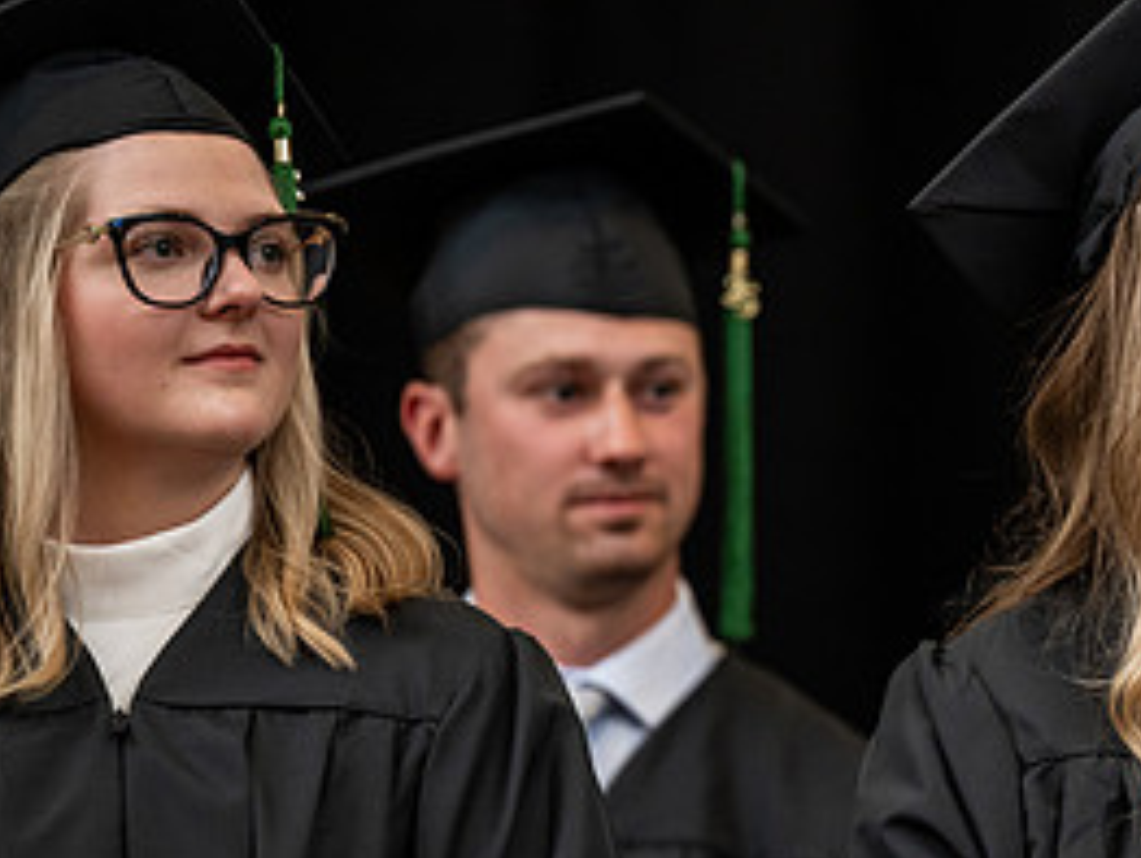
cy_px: 608
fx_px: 13329
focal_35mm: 404
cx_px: 1246
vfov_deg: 3.7
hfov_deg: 4.9
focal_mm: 190
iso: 1600
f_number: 3.2
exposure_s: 1/200
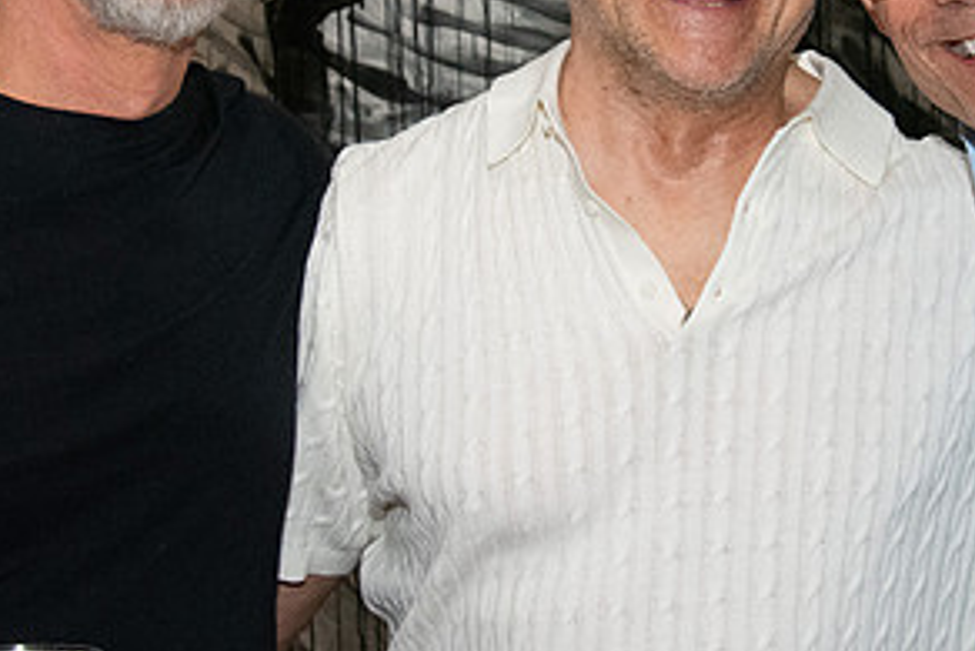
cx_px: 631
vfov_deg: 10.4
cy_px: 95
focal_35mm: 131
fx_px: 3550
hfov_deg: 15.6
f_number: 11
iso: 5000
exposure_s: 1/160
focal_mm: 44
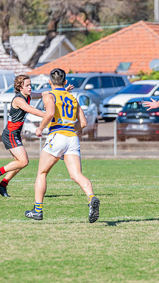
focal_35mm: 625
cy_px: 145
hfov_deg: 1.9
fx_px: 4694
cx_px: 160
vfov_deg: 3.5
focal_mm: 350
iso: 800
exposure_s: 1/1600
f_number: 9
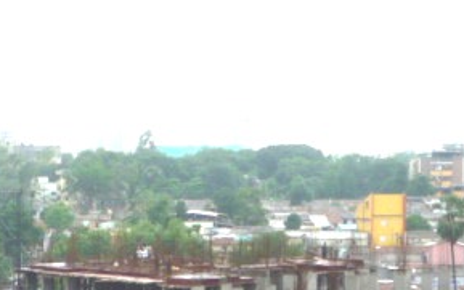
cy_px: 277
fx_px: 1632
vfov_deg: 10.1
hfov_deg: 15.9
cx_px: 21
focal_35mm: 129
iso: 100
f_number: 4.5
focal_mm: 5.3
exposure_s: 1/320
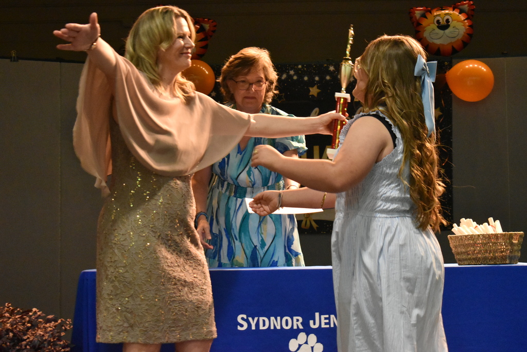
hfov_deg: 26.0
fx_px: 1142
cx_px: 264
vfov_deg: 17.5
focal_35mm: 78
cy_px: 176
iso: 6400
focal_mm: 52
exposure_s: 1/160
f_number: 6.3
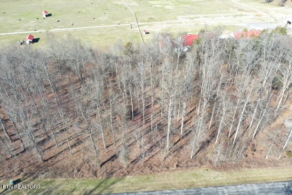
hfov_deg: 65.4
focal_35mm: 28
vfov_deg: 46.5
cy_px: 98
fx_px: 227
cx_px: 146
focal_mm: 10.26
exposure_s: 1/200
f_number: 5
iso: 100
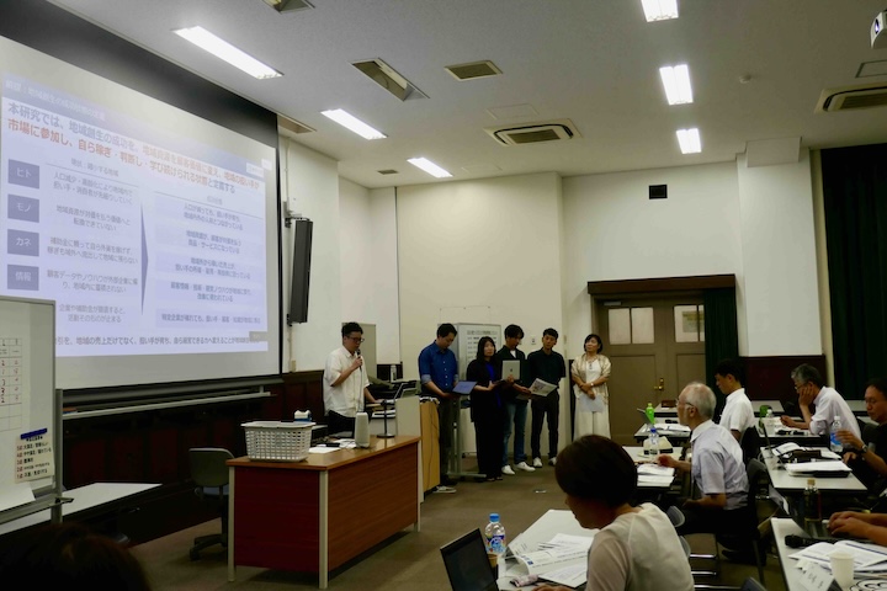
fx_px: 838
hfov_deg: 55.8
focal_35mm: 34
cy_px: 296
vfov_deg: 38.9
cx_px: 444
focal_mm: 12.3
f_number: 3.3
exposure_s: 1/80
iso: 200
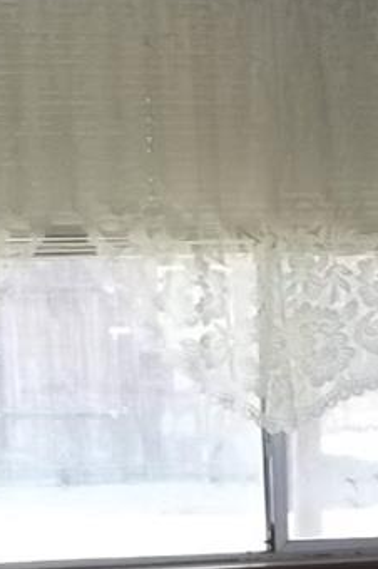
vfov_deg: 13.8
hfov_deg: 9.1
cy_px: 584
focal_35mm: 147
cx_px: 510
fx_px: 2320
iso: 100
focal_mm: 5.7
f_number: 2.9
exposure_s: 1/100
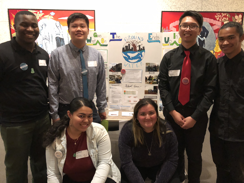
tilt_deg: -13.7
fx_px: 197
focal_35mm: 28
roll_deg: +0.0
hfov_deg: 63.4
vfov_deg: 49.7
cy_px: 92
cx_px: 122
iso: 125
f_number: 1.8
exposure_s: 1/4
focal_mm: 3.99
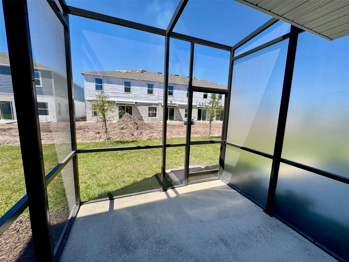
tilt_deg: -8.8
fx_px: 141
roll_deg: -2.0
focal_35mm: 14
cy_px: 131
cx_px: 174
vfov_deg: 85.7
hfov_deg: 102.1
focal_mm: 2.22
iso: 40
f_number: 2.2
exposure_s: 1/485
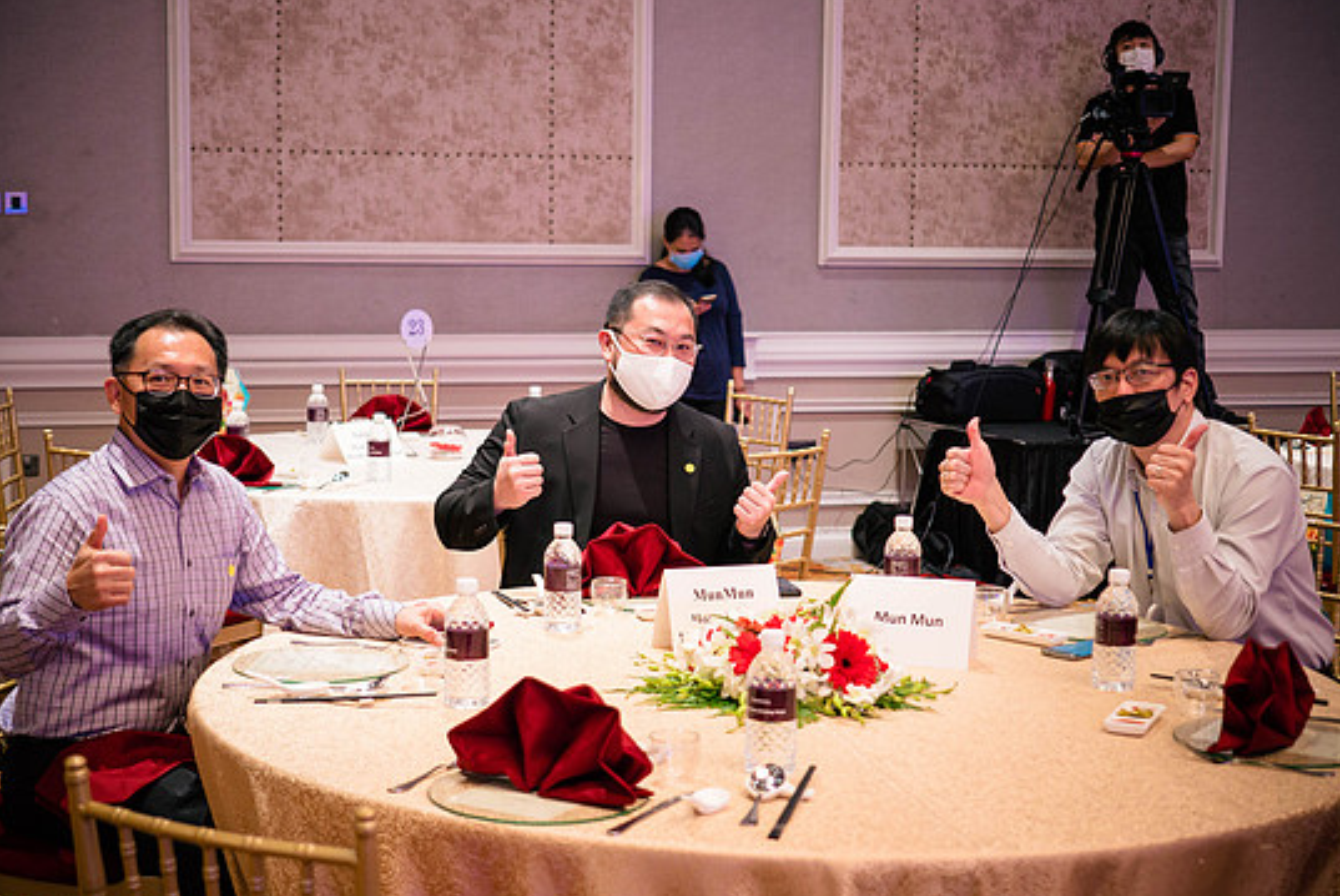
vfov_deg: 24.7
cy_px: 458
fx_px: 2049
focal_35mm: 55
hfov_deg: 36.2
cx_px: 639
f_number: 1.7
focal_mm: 24
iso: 800
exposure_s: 1/80
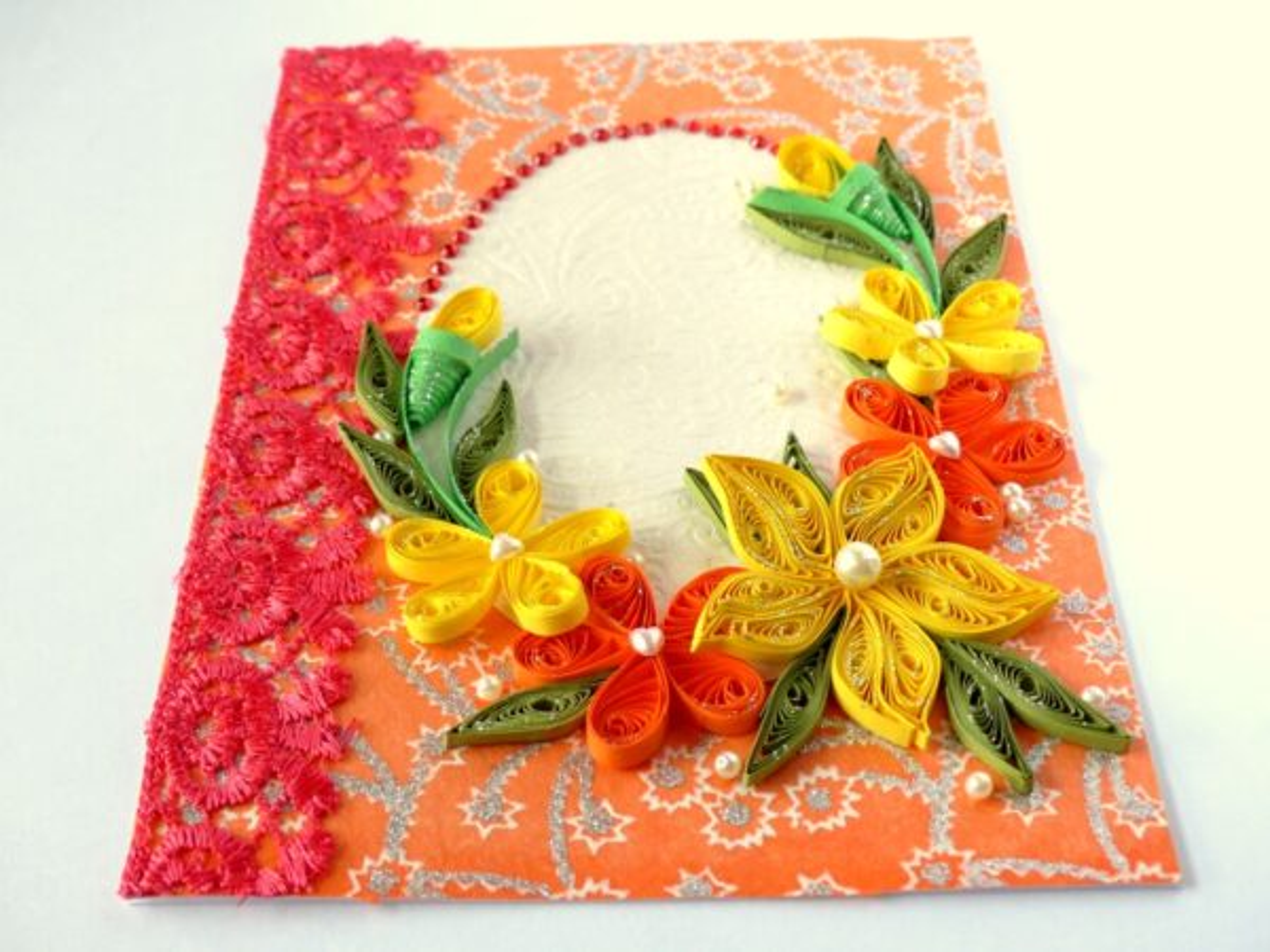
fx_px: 1834
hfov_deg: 38.2
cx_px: 635
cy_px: 476
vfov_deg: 29.1
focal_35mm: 50
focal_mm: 9.1
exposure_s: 1/125
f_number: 2.8
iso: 100
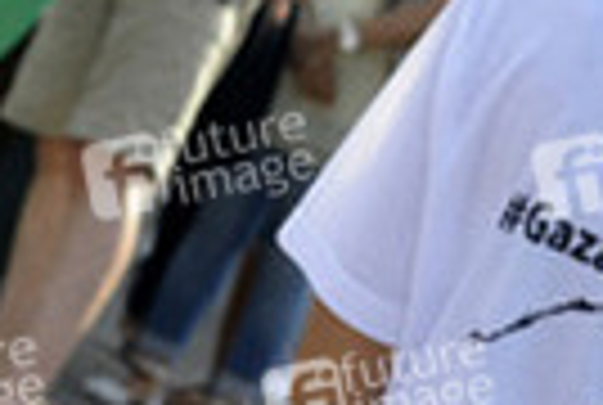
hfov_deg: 7.6
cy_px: -171
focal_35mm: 268
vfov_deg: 5.1
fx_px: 4499
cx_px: 706
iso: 250
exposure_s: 1/250
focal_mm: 80
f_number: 8
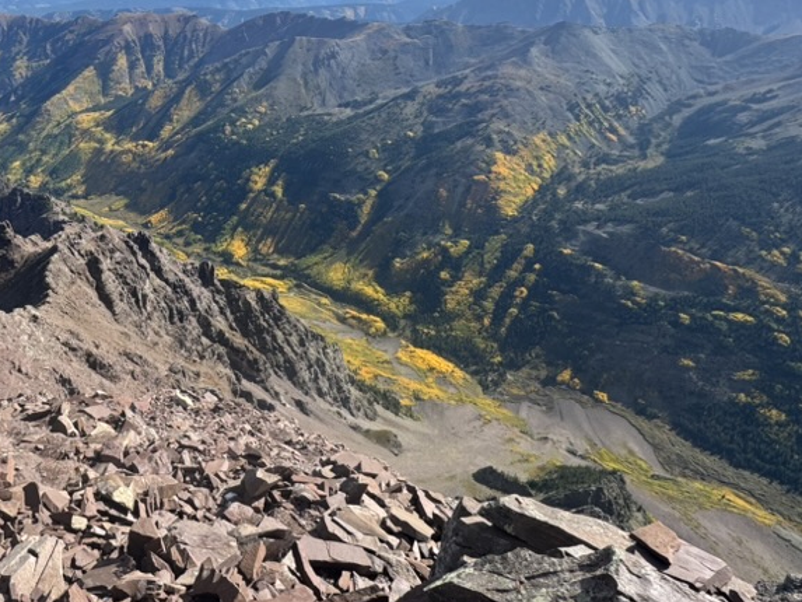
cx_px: 154
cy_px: 213
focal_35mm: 25
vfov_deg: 54.1
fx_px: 579
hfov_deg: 63.1
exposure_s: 1/1020
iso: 40
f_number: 2.2
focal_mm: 2.22
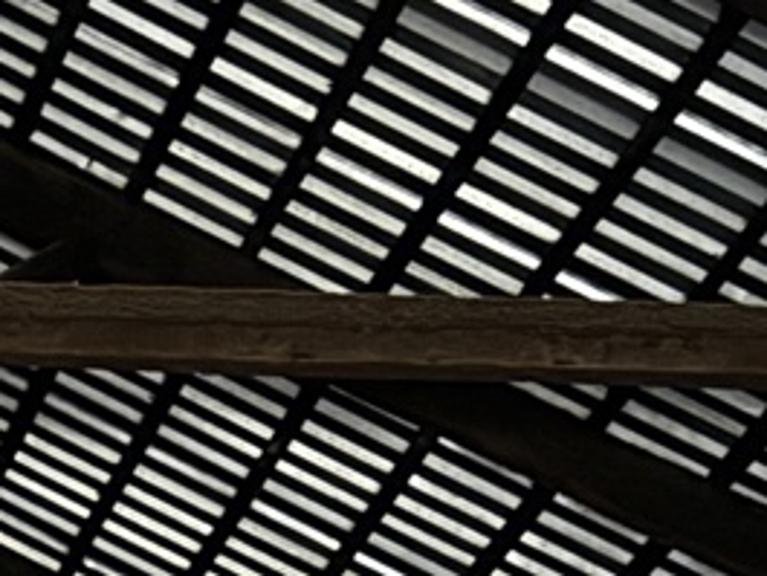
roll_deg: -0.2
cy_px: 1372
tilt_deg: +14.5
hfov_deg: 11.0
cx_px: -339
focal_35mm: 174
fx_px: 3857
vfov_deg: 7.9
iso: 1250
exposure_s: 1/30
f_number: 1.78
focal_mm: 6.76
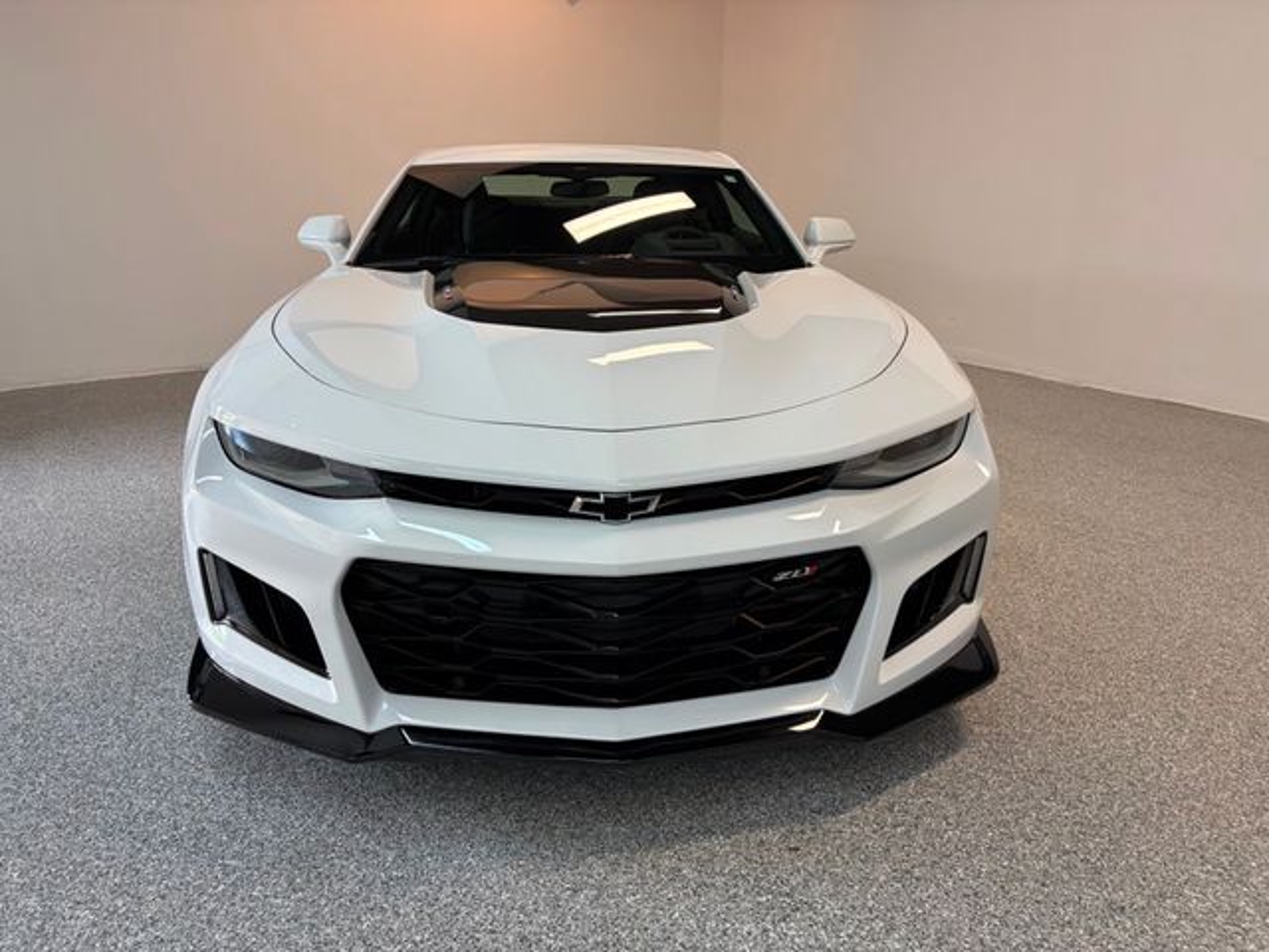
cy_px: 476
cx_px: 634
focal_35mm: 26
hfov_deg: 67.3
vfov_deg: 53.1
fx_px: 953
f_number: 1.6
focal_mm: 5.96
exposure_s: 1/120
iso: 125
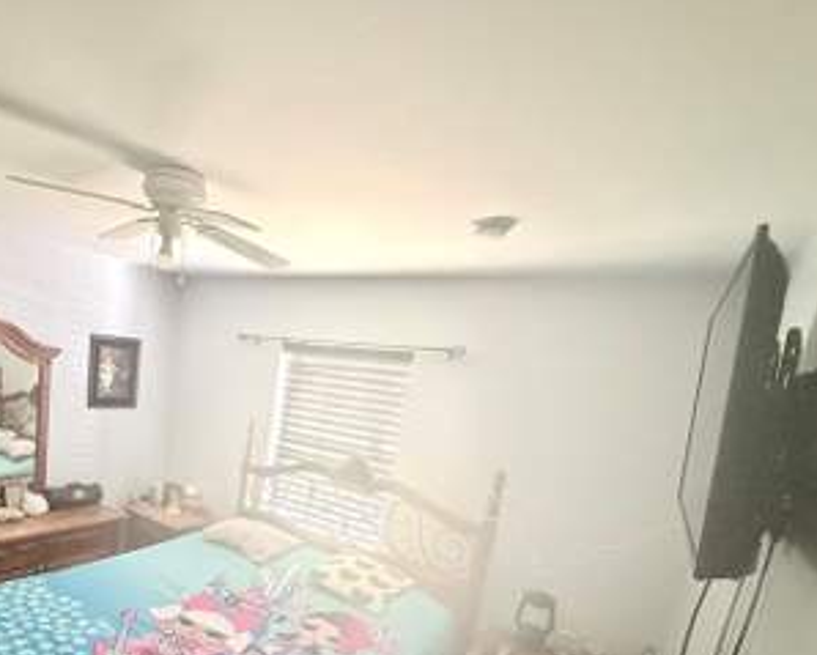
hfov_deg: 71.8
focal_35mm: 22
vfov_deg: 60.8
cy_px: 466
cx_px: 247
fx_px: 532
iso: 1250
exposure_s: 1/60
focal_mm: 2.22
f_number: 2.2
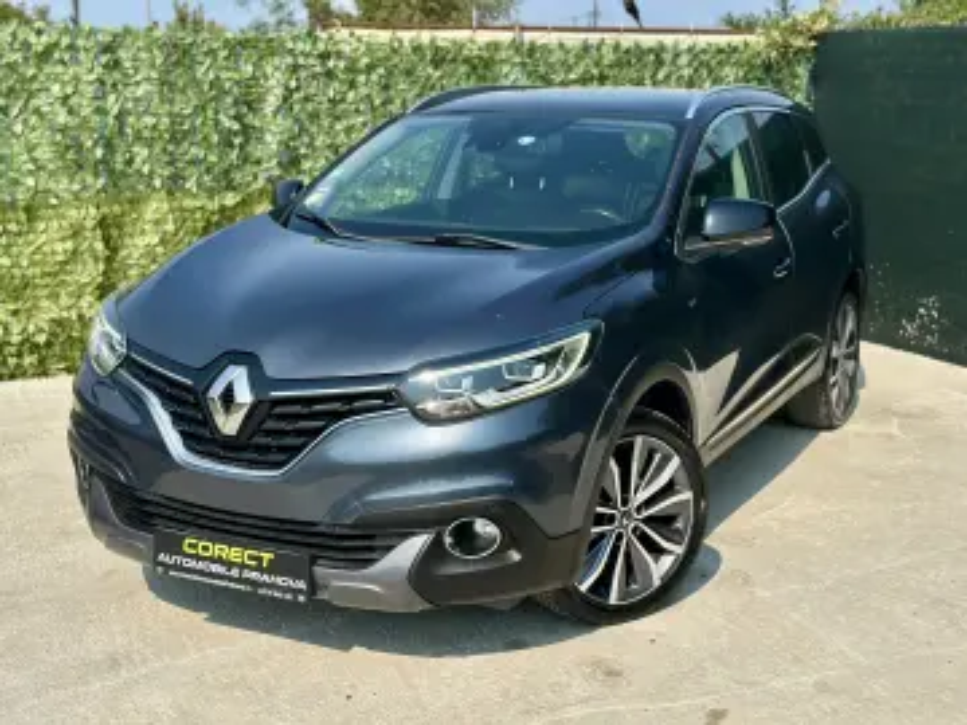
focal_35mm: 48
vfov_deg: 30.3
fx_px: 1341
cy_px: 362
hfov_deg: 39.7
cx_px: 484
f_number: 1.78
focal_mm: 6.86
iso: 100
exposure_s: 1/5000
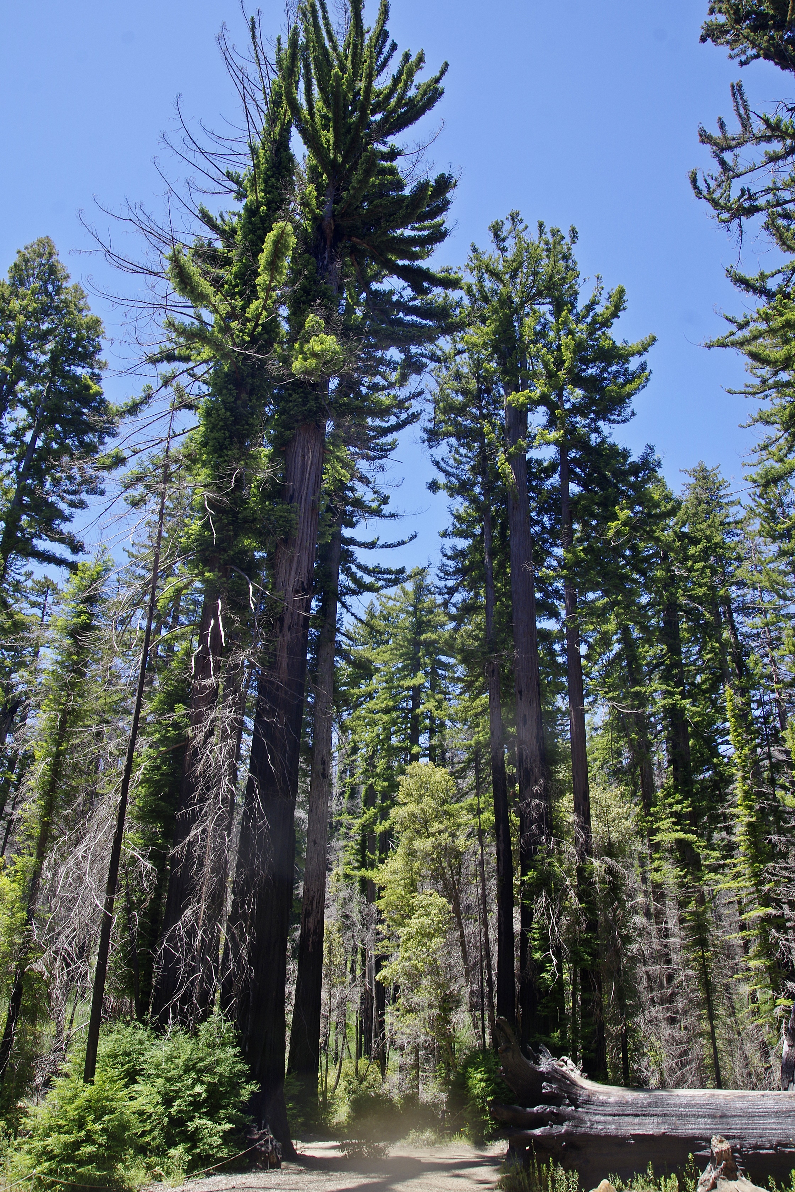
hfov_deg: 20.3
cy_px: 596
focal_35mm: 67
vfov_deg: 30.1
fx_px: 2219
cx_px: 398
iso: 200
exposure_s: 1/60
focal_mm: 45
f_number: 8
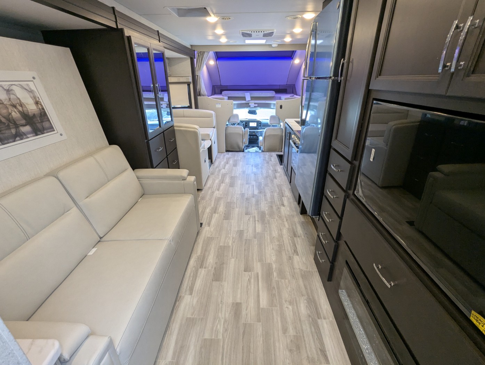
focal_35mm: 16
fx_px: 224
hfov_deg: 94.4
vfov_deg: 78.2
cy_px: 182
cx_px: 242
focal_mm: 2.35
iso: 125
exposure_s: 1/73.7
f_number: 2.2
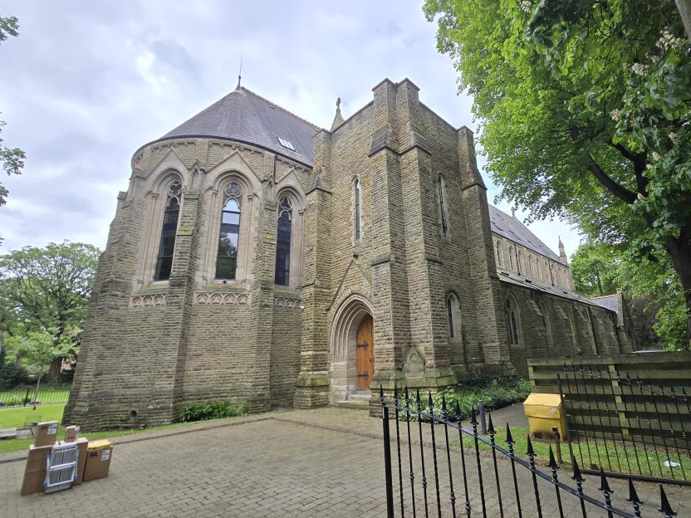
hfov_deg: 93.9
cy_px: 263
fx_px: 319
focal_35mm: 16
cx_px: 395
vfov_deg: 78.1
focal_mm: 2.2
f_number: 2.2
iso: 200
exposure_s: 1/2000
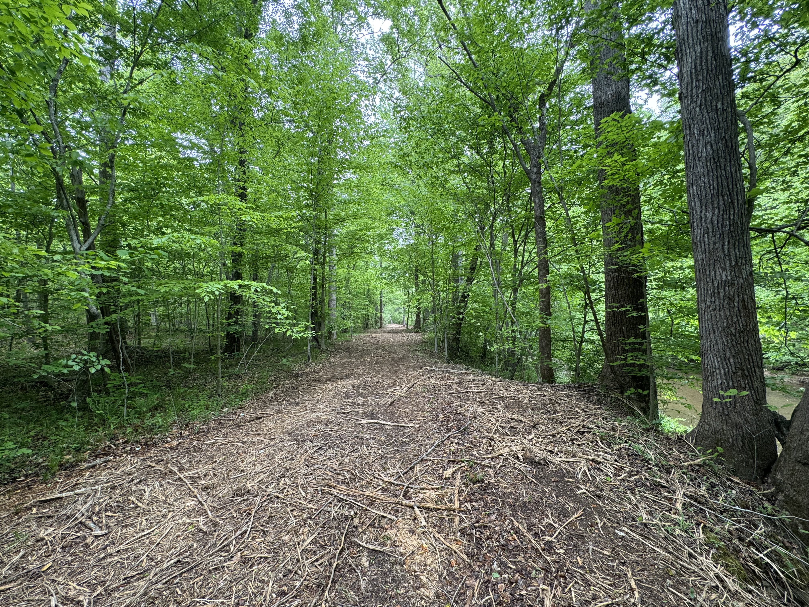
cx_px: 404
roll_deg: +1.6
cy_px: 304
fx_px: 327
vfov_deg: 85.7
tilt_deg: +3.8
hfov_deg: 102.1
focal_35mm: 14
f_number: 2.2
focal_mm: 2.22
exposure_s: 1/99
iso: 80
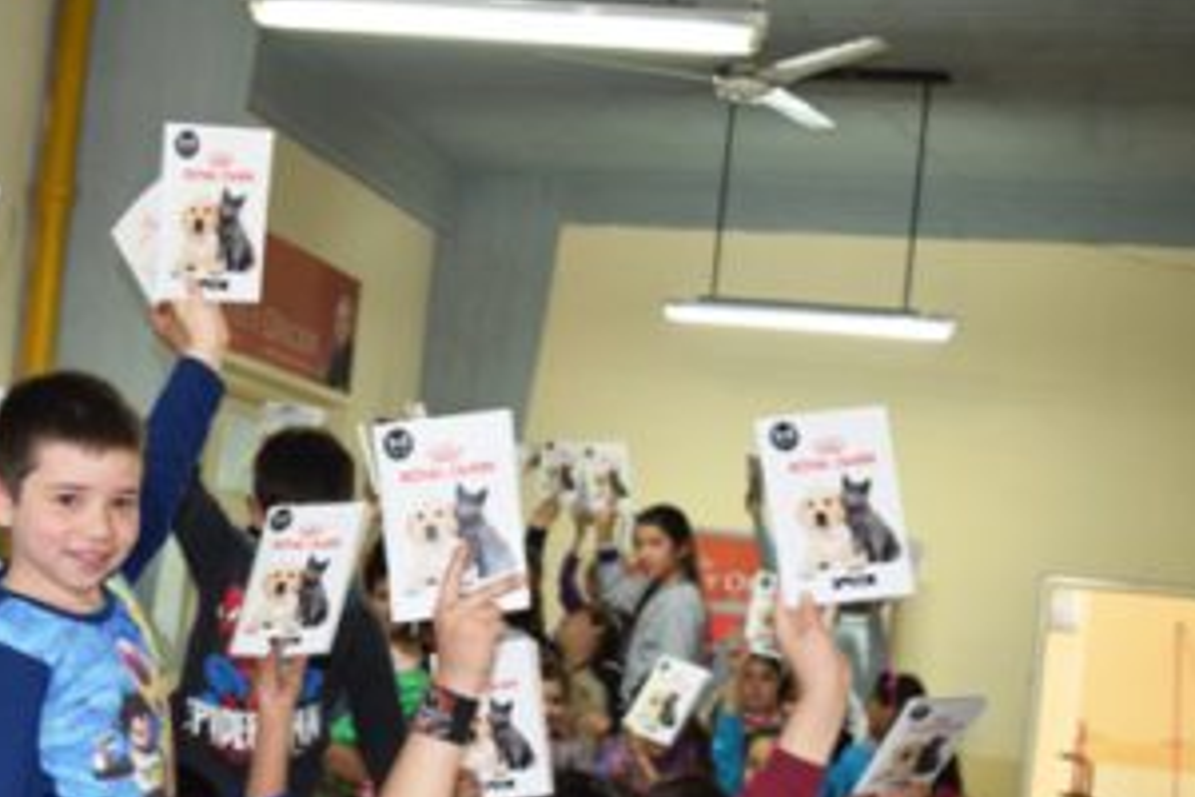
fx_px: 2285
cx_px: 263
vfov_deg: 19.6
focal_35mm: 69
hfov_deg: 28.8
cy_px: 630
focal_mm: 27
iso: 1000
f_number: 4
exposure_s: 1/60
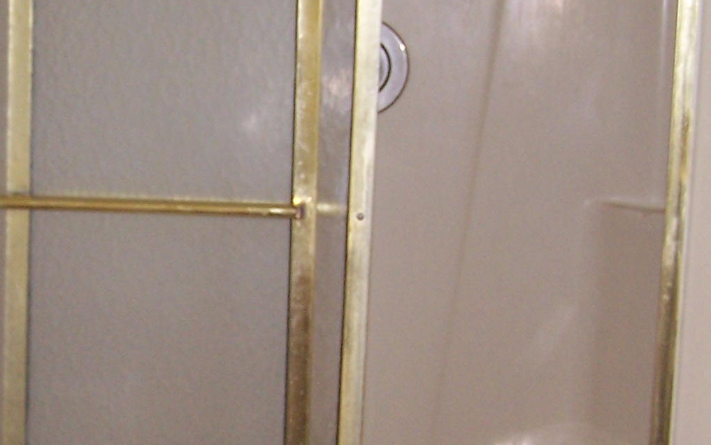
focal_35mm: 102
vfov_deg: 12.8
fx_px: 1977
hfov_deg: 20.1
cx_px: 134
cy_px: 281
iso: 140
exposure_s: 1/60
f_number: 2.8
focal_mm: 6.3
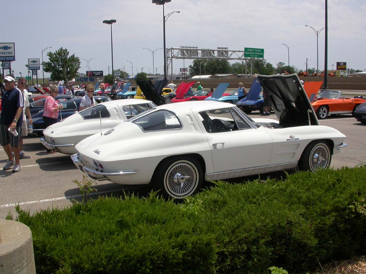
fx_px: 402
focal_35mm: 38
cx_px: 183
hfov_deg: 49.0
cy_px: 137
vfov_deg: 37.7
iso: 100
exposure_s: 1/531
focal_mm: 7.85
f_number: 7.5
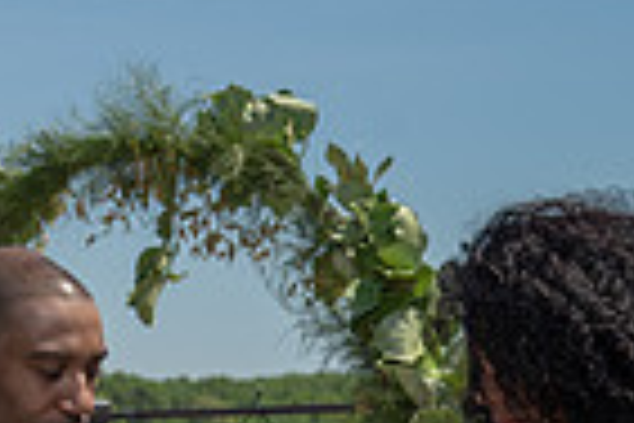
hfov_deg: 10.9
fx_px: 2870
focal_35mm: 163
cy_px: 92
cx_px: -821
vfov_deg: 8.4
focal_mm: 35
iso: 50
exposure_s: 1/250
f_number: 7.1
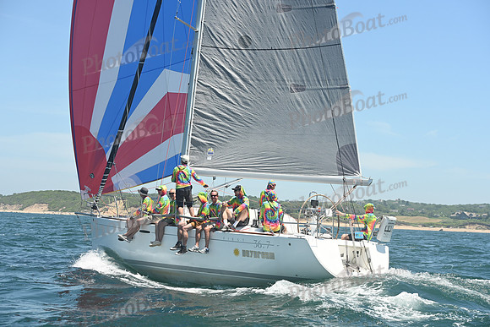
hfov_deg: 28.8
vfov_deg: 19.5
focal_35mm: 70
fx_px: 953
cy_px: 164
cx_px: 245
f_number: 7.1
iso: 320
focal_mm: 70
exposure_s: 1/1000
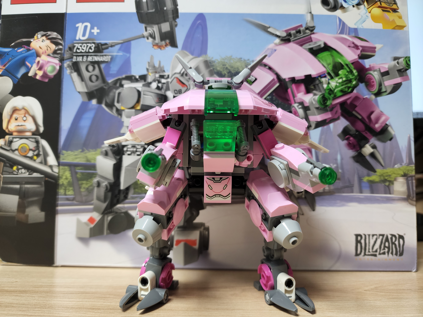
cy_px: 158
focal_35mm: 23
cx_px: 212
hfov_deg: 73.9
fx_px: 281
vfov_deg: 58.9
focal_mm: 6.4
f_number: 1.8
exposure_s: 1/120
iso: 320
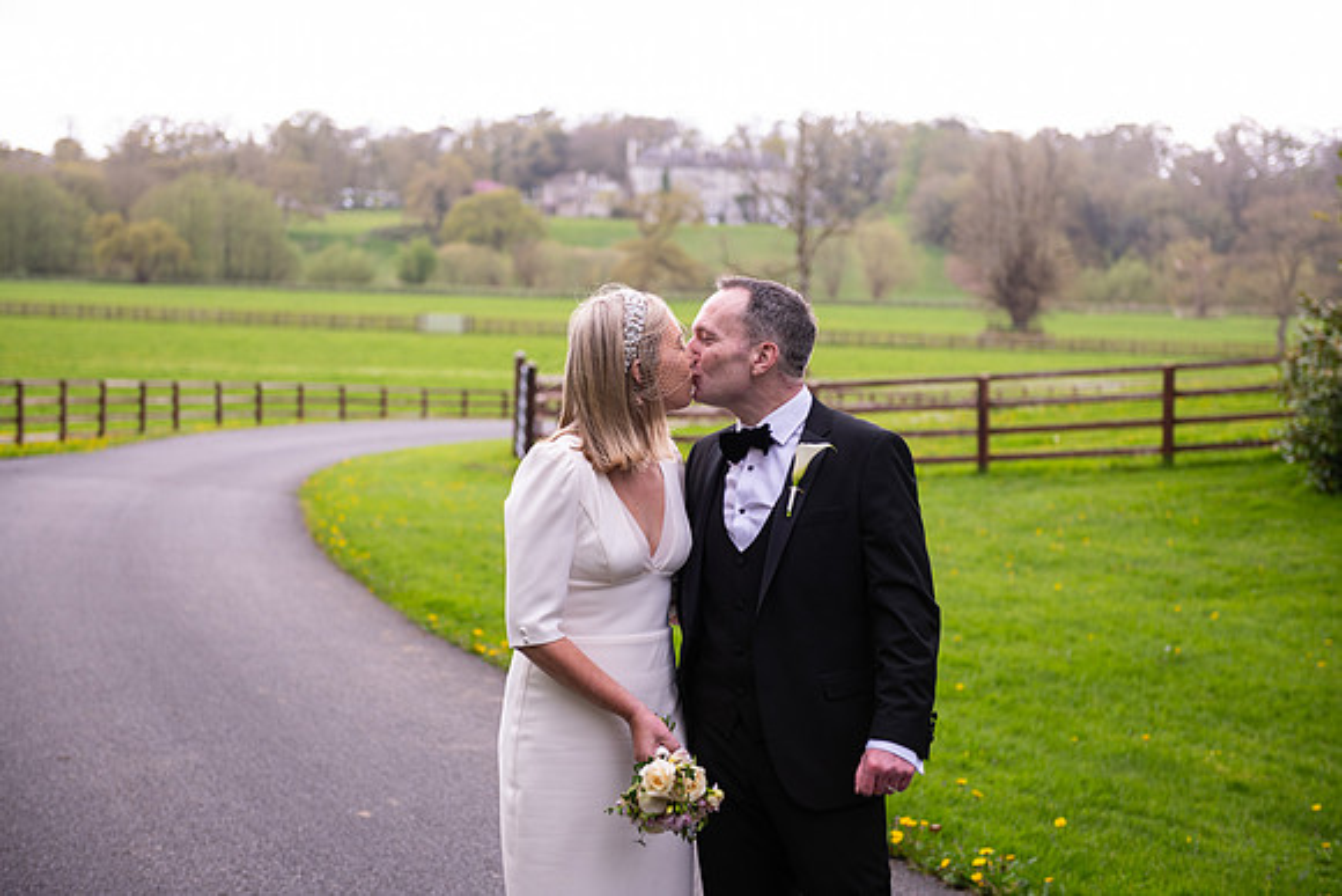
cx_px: 671
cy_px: 448
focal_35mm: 62
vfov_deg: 21.9
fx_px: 2312
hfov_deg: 32.4
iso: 100
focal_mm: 62
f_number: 3.5
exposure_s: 1/160
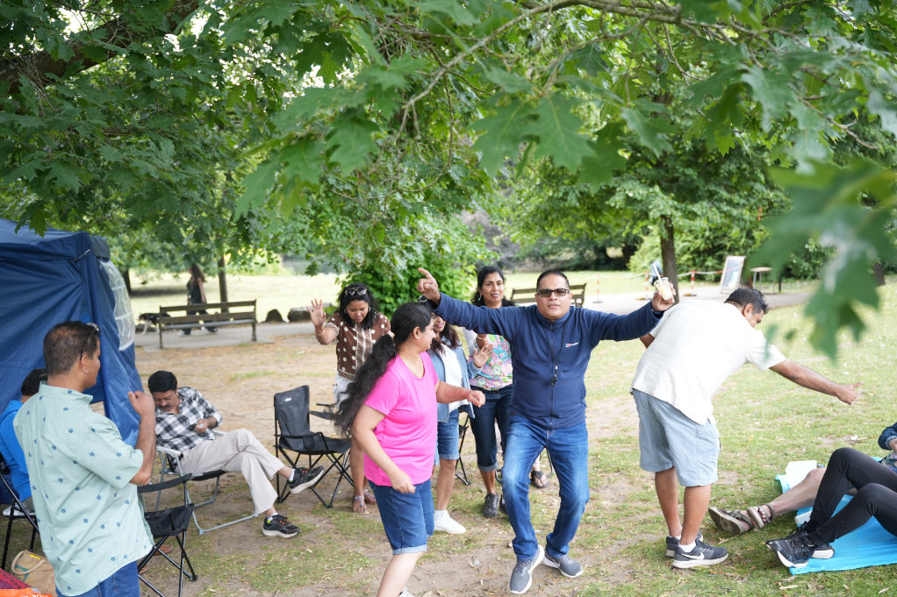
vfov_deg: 34.9
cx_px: 448
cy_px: 298
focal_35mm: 38
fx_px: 952
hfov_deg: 50.5
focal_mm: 38.2
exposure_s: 1/160
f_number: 2.8
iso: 400
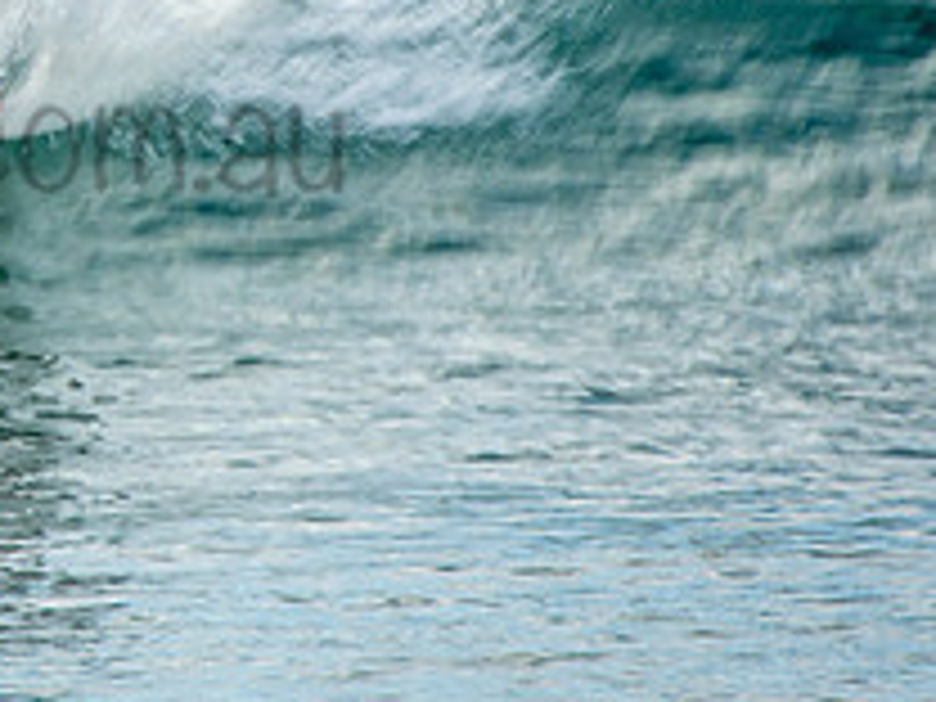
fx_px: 43561
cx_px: -130
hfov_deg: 1.2
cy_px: 88
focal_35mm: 1611
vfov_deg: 0.9
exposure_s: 1/25
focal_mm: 400
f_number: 22
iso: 100
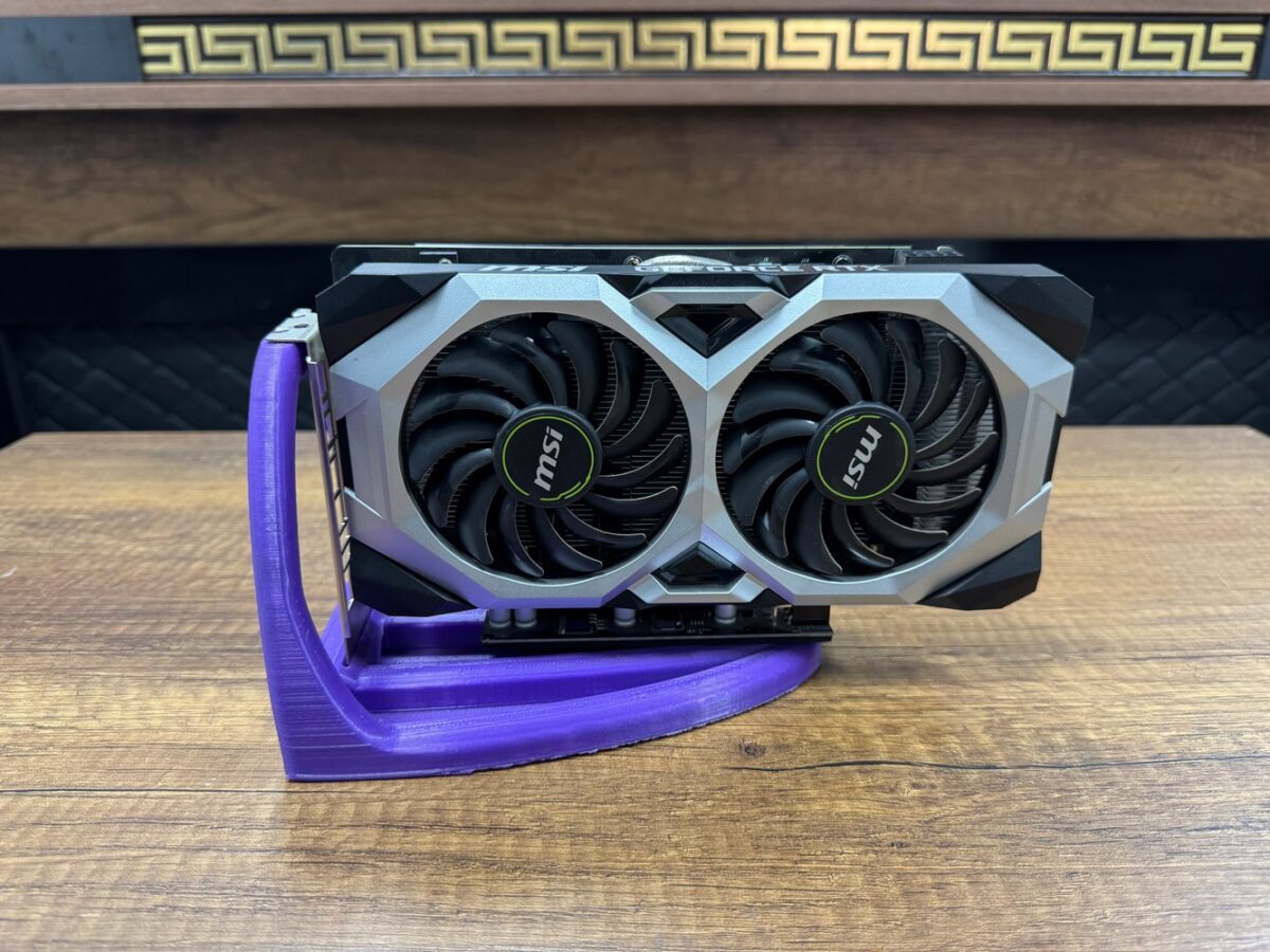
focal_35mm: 24
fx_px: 881
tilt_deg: -20.0
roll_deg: +0.8
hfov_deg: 71.6
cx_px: 635
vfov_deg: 56.8
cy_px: 476
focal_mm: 6.76
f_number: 1.78
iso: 400
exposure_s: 1/50
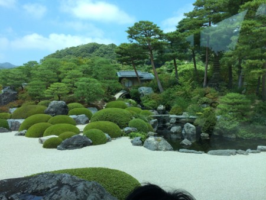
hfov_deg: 59.9
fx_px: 231
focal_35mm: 30
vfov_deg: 46.8
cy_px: 100
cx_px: 133
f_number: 2.2
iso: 32
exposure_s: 1/651
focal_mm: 4.12
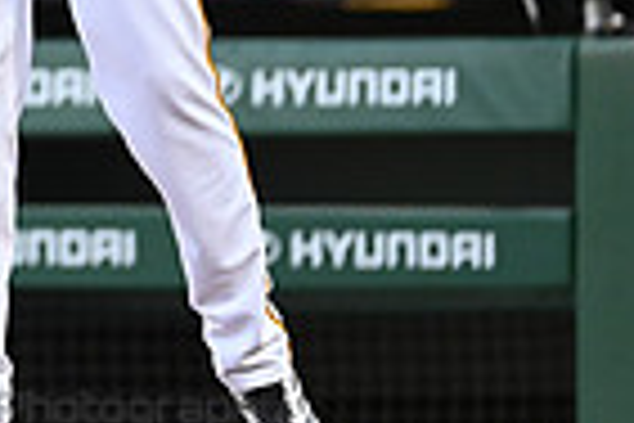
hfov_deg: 1.6
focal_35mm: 1278
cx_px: -432
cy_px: -261
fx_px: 22505
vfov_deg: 1.1
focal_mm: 310
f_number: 4
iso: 2500
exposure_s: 1/1600
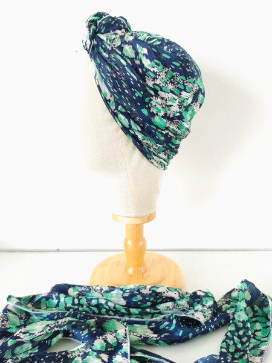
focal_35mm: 32
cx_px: 136
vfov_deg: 56.8
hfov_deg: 44.2
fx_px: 335
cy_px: 182
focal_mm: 6.14
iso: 50
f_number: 1.65
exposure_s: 1/25
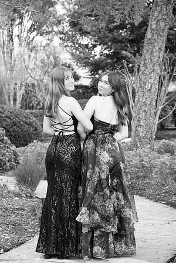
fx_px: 594
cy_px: 132
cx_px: 88
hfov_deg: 16.9
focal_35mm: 81
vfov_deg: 25.1
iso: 1250
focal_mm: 81
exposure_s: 1/500
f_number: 7.1
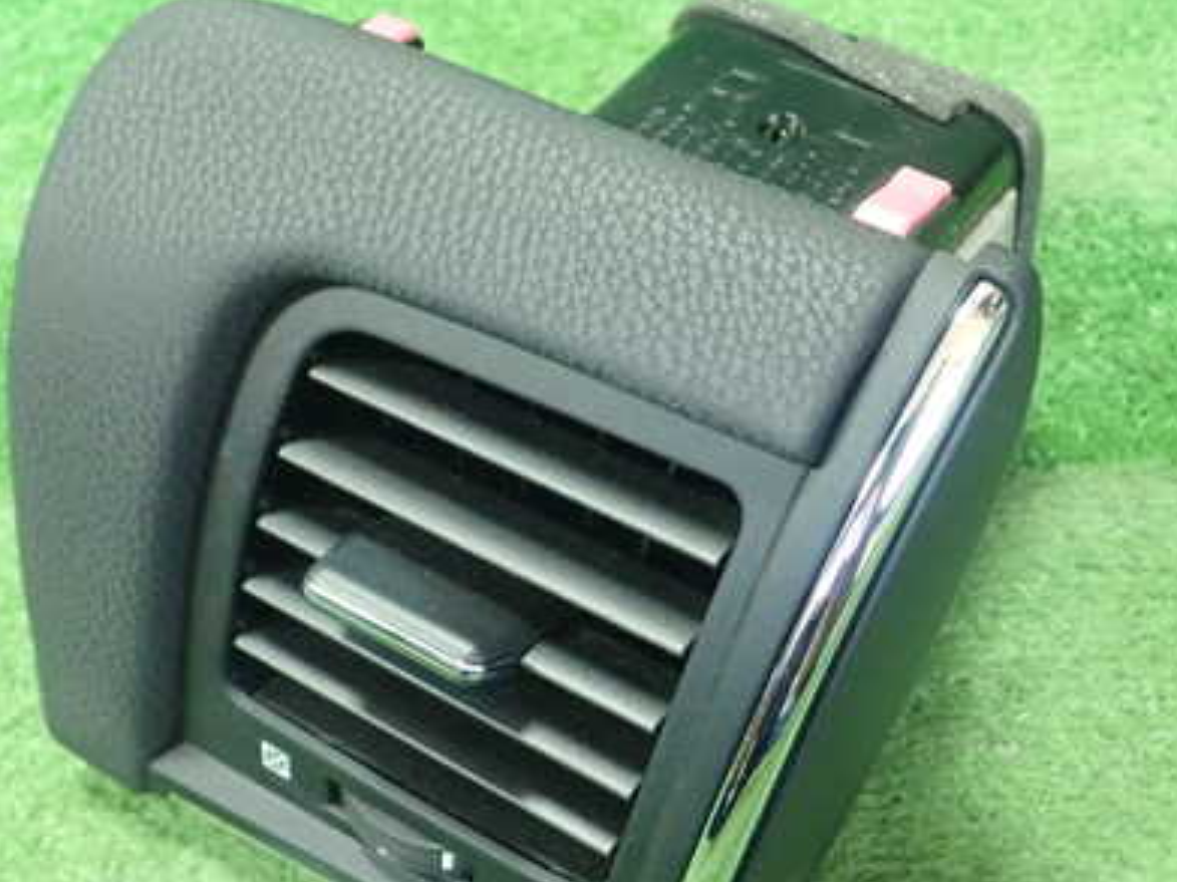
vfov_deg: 31.5
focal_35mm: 46
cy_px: 479
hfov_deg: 41.2
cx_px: 557
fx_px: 1564
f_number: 2.3
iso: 800
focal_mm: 5.5
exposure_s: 1/100
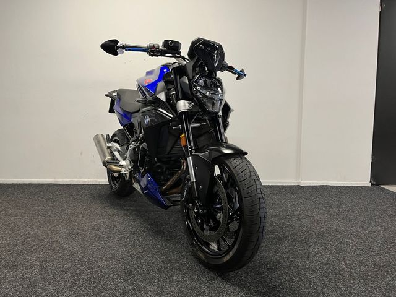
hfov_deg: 67.3
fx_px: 297
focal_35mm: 26
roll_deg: -0.8
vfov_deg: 53.1
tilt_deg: -5.4
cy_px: 148
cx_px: 198
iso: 100
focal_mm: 5.1
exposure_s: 1/50
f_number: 1.6
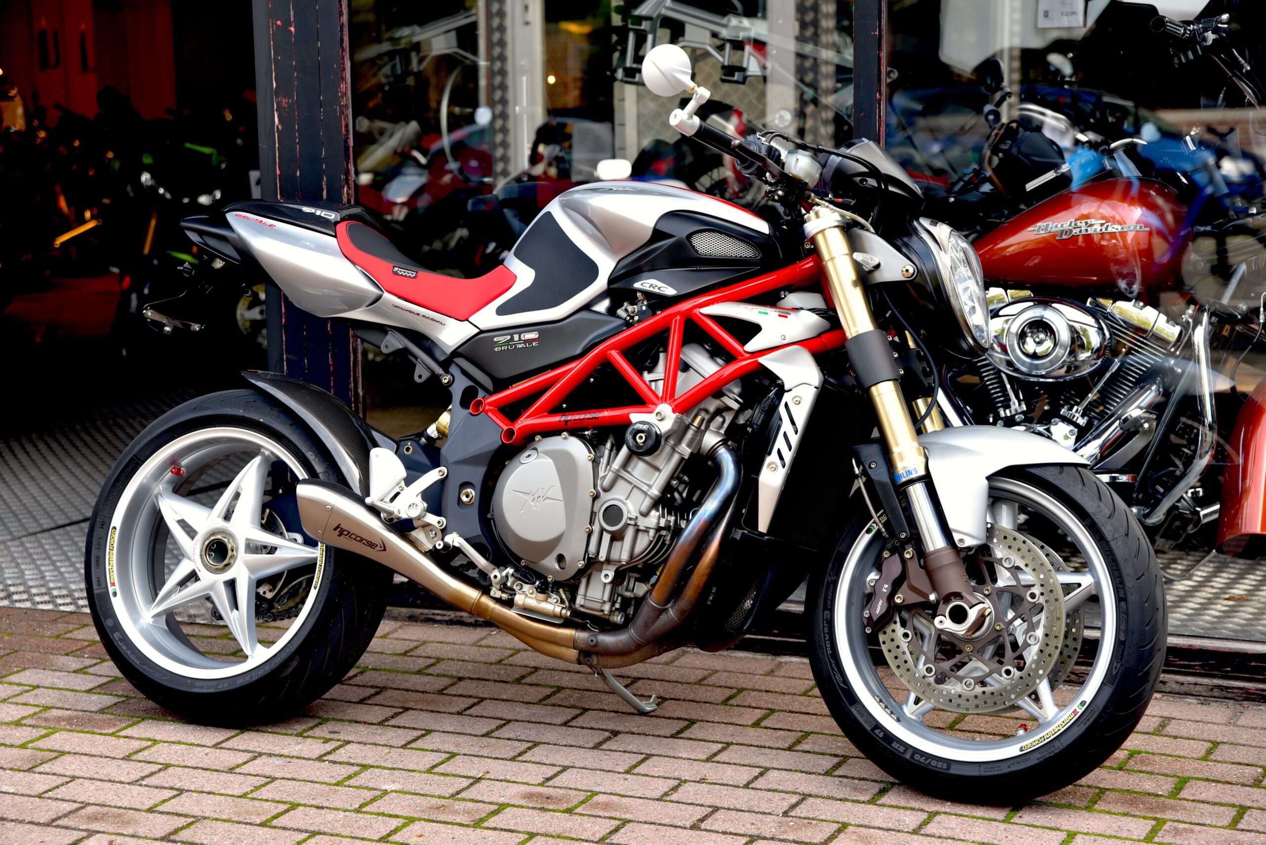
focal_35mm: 70
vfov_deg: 19.5
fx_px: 2463
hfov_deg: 28.8
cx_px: 633
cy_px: 422
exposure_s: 1/80
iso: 200
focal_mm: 70
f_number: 4.5
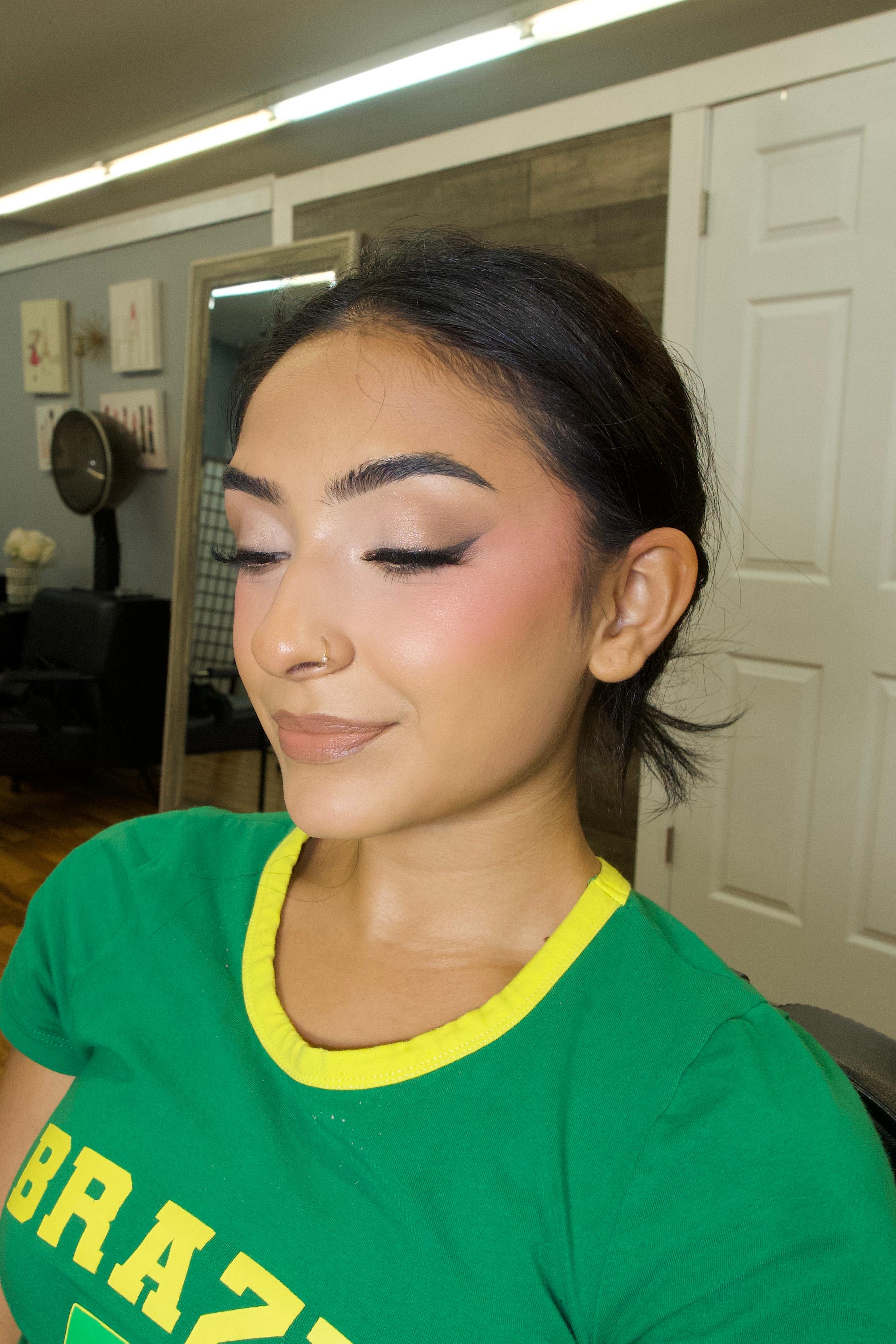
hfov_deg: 72.1
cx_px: 448
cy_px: 672
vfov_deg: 95.0
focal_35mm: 16
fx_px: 616
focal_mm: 11
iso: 1000
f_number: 5.6
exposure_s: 1/100
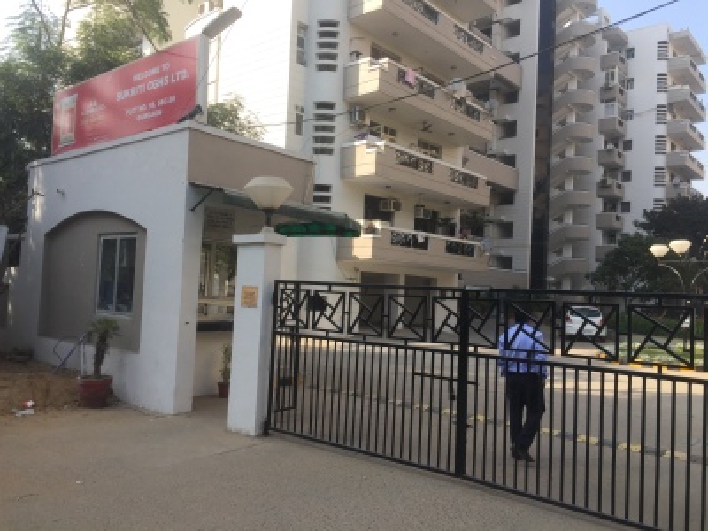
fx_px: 593
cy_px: 266
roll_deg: -2.2
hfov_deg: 61.7
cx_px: 354
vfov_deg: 48.2
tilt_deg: +2.4
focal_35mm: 29
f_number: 2.2
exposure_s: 1/599
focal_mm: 4.15
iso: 32
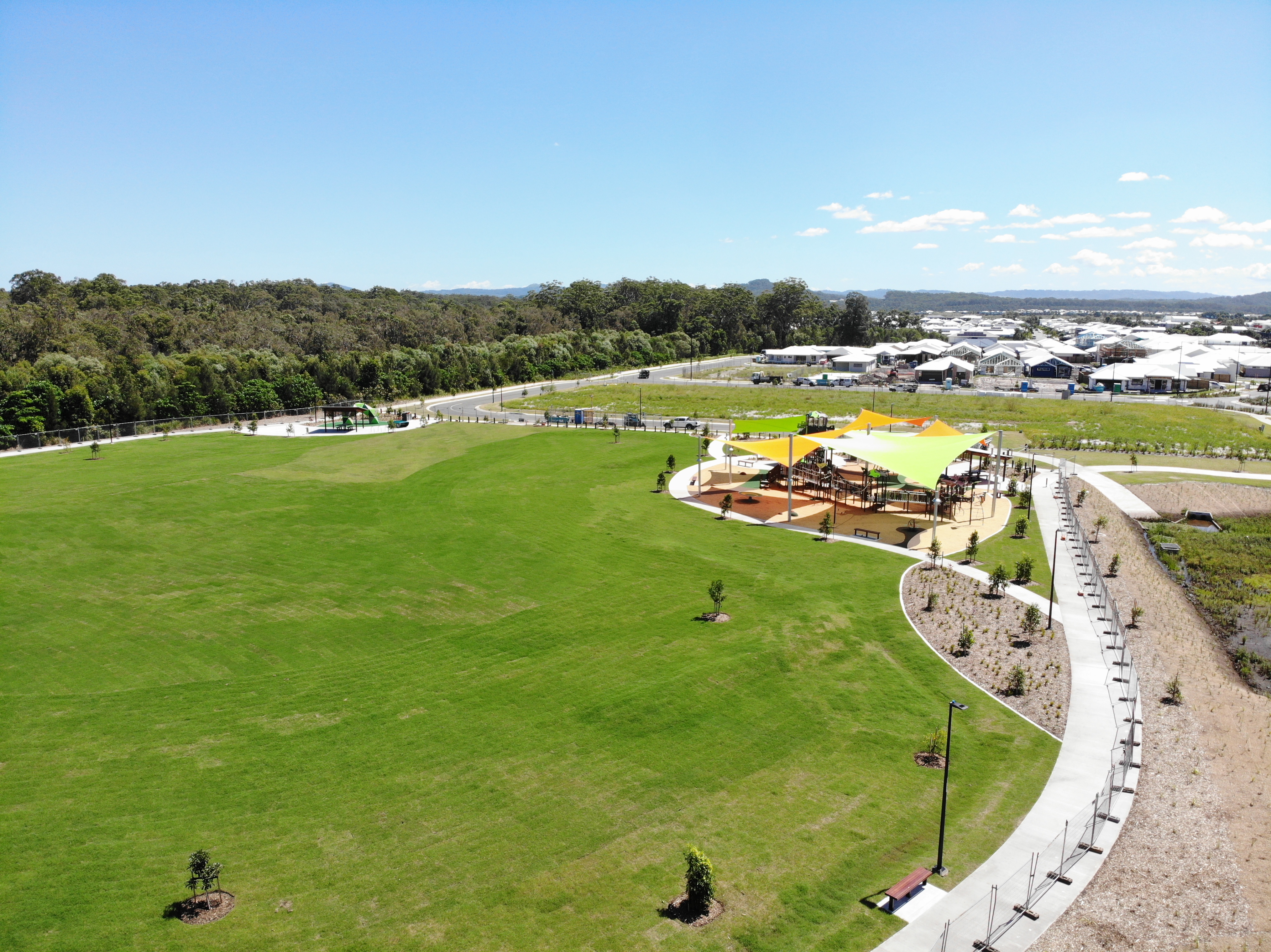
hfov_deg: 71.6
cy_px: 476
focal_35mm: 24
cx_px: 636
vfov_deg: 56.8
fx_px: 881
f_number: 2.8
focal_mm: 4.5
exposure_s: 1/724
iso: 100
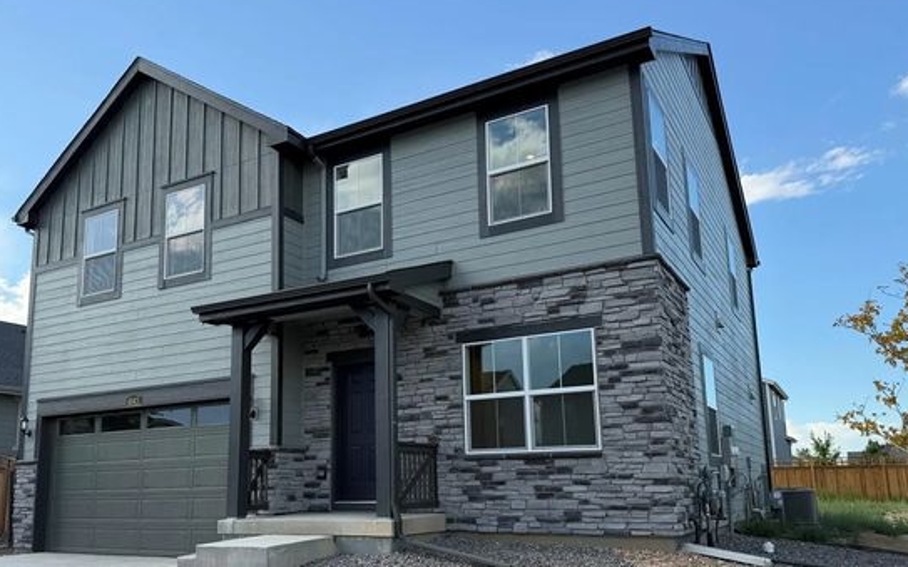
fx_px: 742
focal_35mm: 30
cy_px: 353
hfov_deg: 62.6
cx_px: 391
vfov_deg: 41.5
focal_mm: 6.76
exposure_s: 1/2000
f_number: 1.78
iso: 100
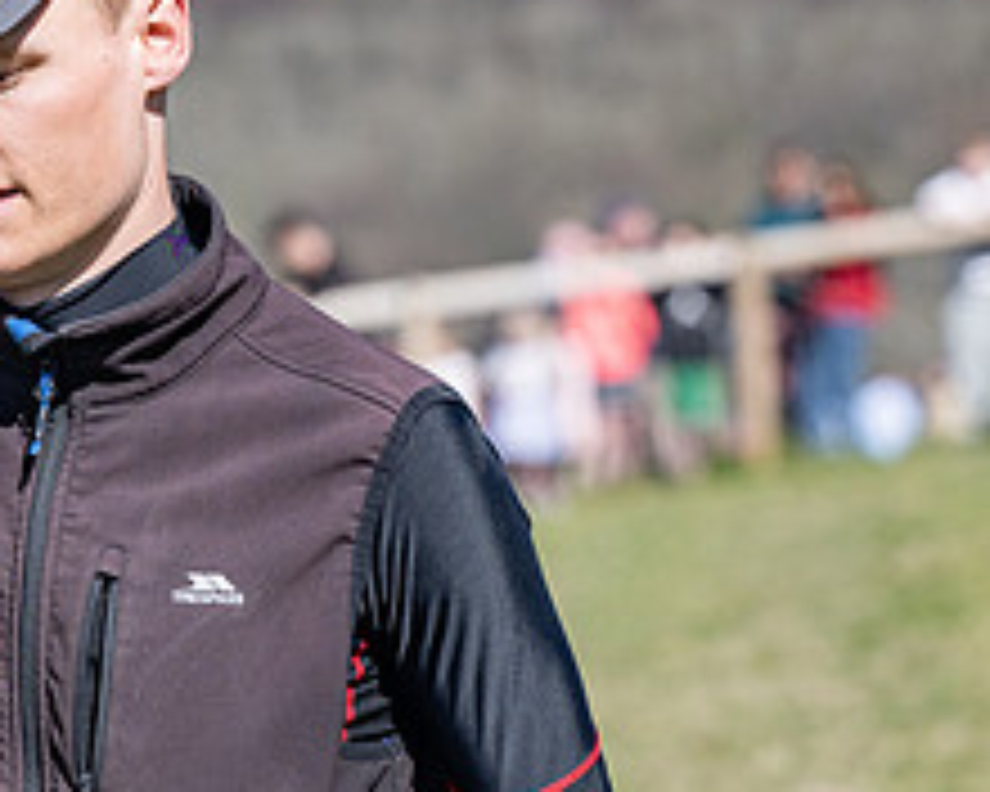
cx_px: -66
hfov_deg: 5.7
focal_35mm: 337
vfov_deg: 4.6
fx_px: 9874
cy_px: 423
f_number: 4
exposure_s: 1/2000
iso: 110
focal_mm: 98
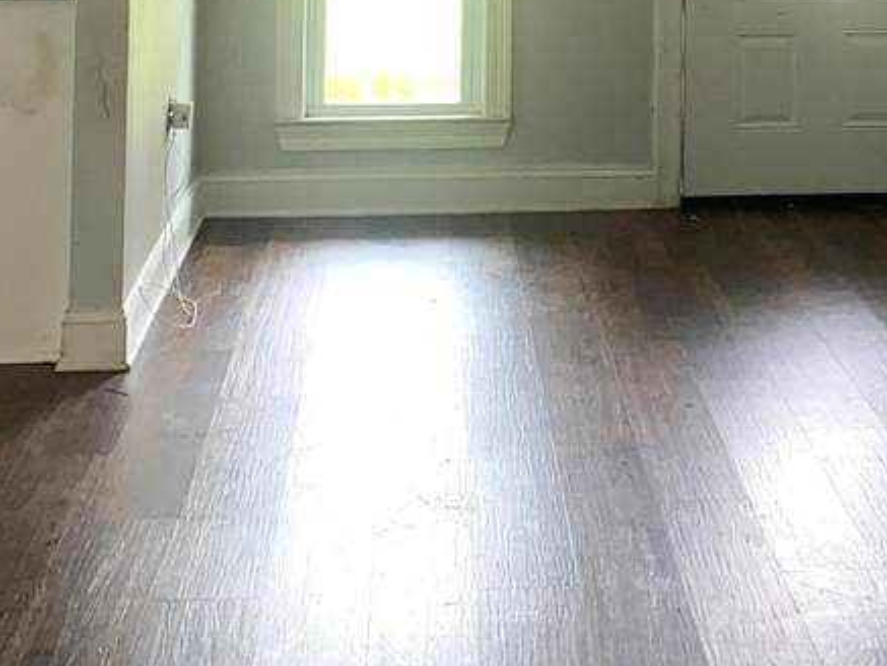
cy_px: -191
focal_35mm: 85
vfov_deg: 16.5
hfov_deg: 22.6
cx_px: 761
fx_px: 2179
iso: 32
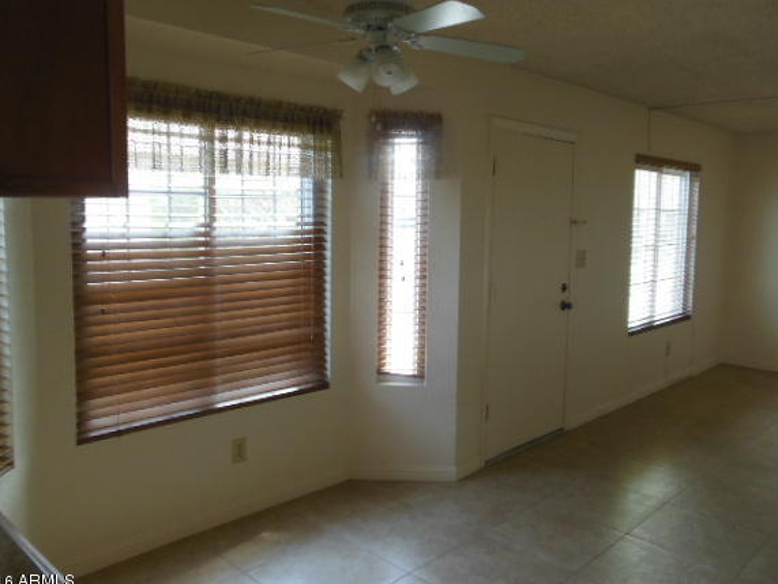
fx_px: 630
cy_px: 282
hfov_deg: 63.4
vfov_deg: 49.8
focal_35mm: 28
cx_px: 403
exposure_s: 1/30
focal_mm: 4.5
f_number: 3.2
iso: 250
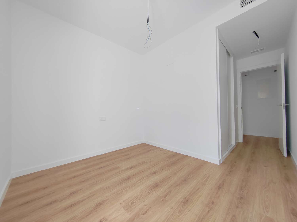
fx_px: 112
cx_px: 148
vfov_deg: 89.9
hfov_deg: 106.2
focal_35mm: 13
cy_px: 111
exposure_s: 1/100
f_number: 2.2
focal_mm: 2.16
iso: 200
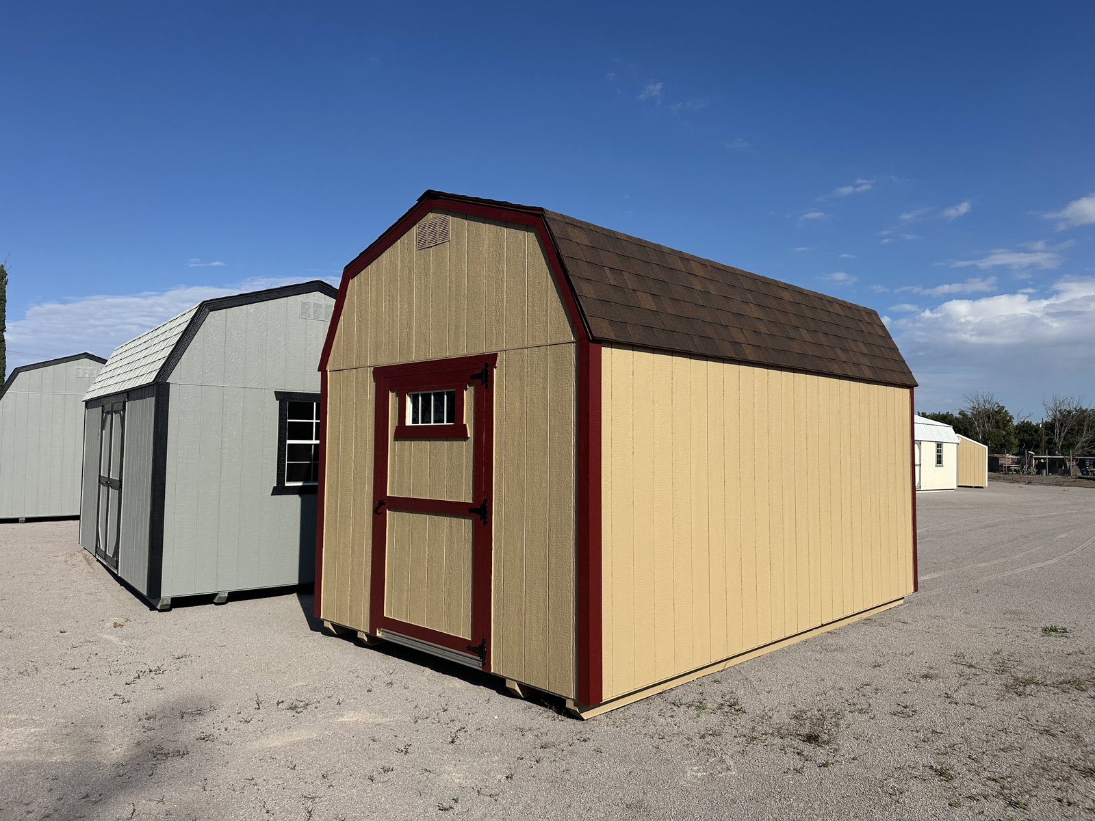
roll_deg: +0.8
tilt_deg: +4.2
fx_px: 759
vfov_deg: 56.8
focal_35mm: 24
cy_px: 410
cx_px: 548
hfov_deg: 71.6
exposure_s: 1/7576
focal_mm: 6.86
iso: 80
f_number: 1.78
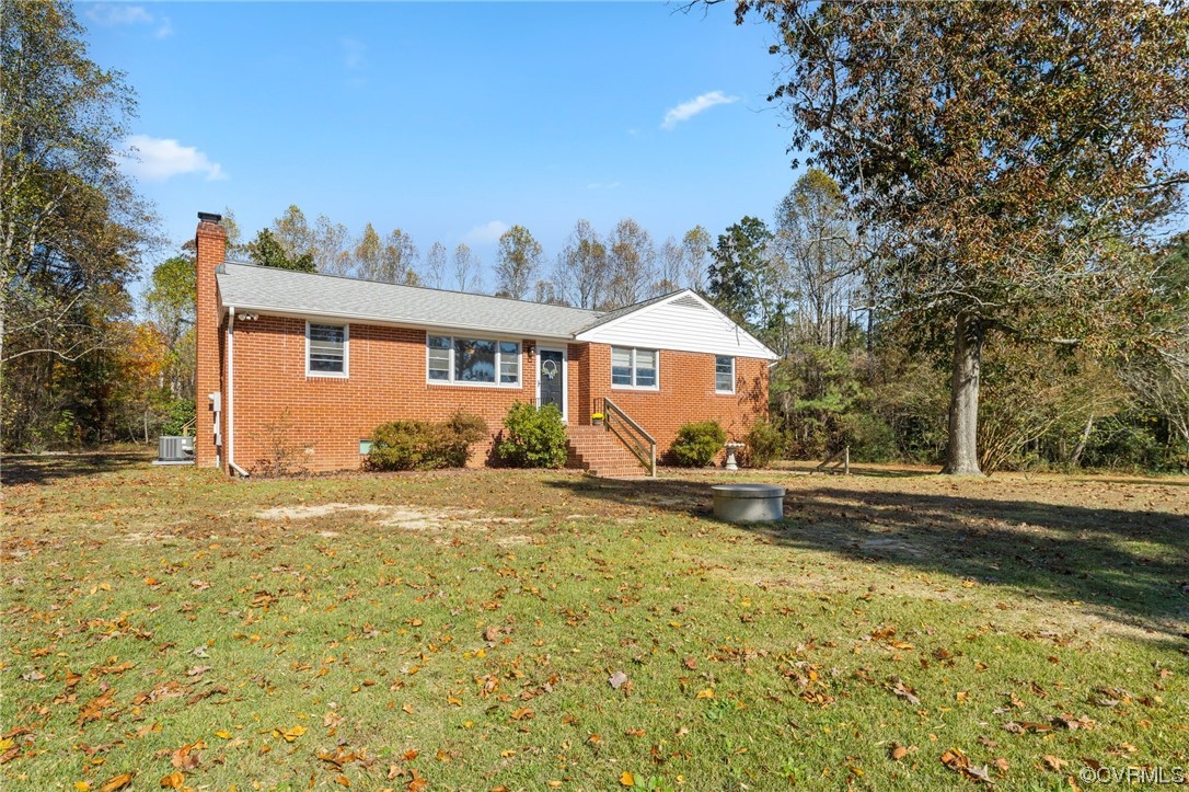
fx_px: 614
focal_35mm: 19
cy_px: 396
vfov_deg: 65.6
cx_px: 594
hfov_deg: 88.2
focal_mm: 18.6
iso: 100
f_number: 7.1
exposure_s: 1/400
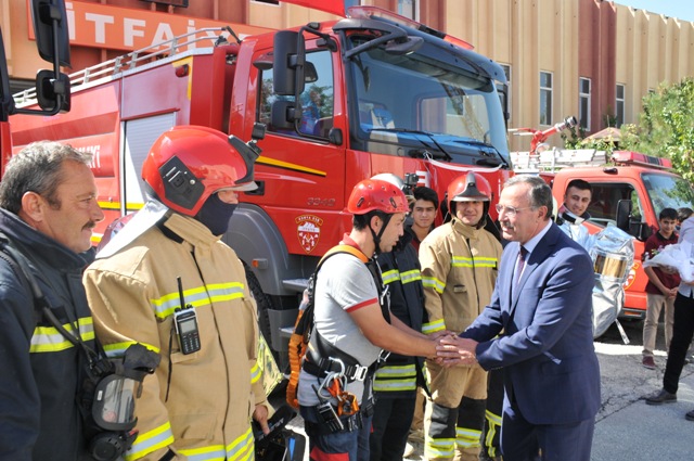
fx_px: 578
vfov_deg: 43.5
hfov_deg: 62.0
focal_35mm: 30
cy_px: 230
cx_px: 347
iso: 320
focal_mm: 20
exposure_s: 1/160
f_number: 9
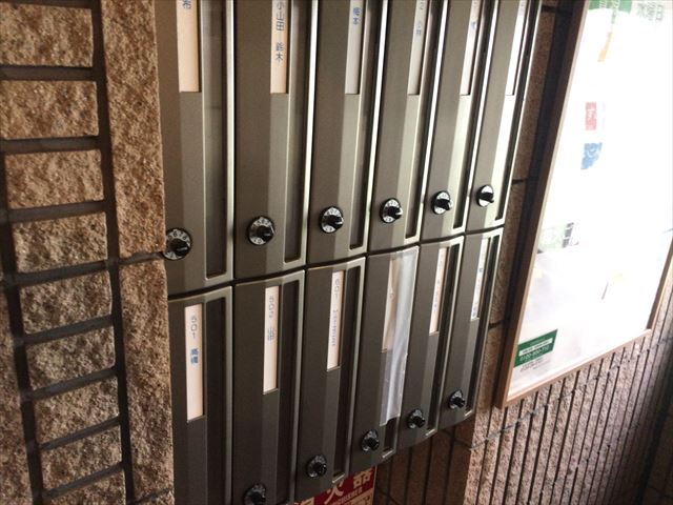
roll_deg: -3.6
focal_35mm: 29
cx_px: 336
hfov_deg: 61.7
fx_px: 564
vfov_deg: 48.2
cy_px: 252
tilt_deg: -18.4
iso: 200
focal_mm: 4.15
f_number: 2.2
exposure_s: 1/30
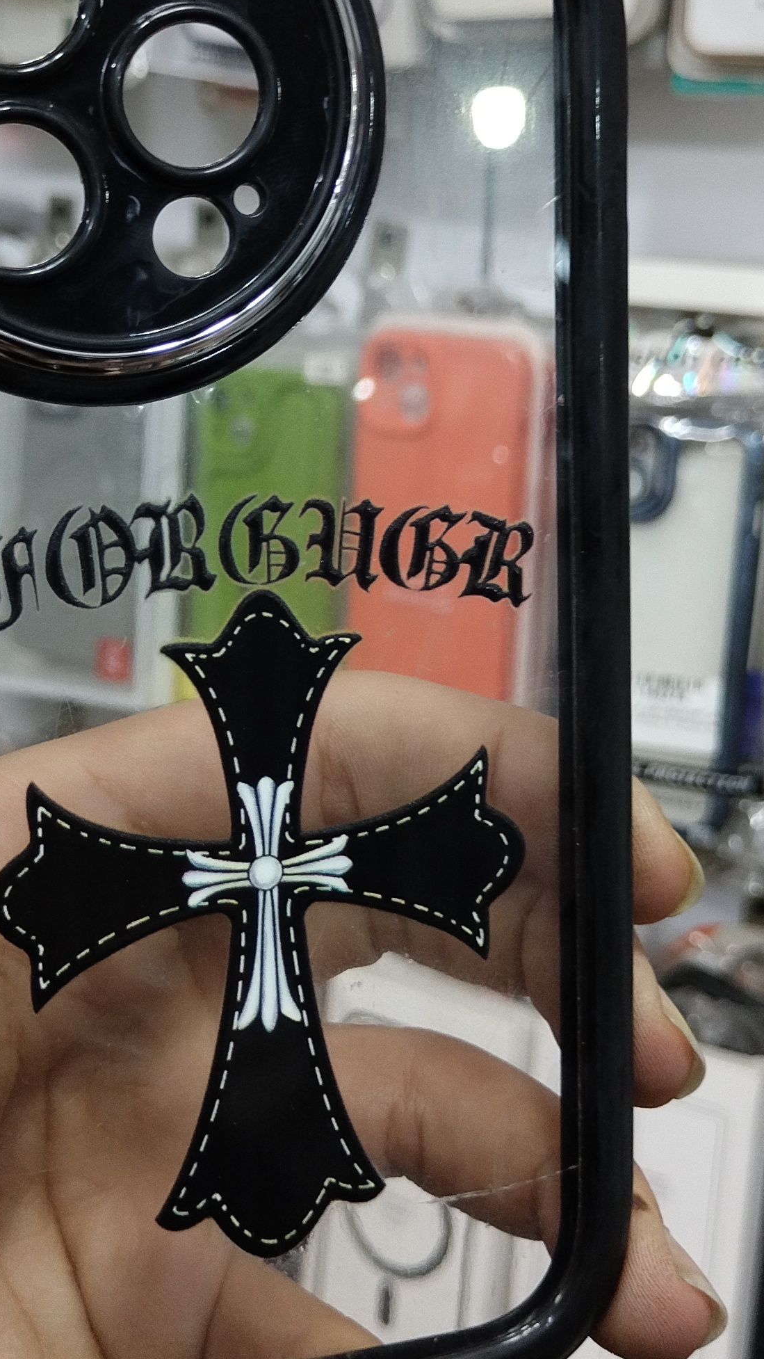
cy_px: 519
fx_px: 2089
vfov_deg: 35.8
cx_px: 272
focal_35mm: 58
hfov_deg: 20.7
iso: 200
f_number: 1.8
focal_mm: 4.7
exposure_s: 1/50
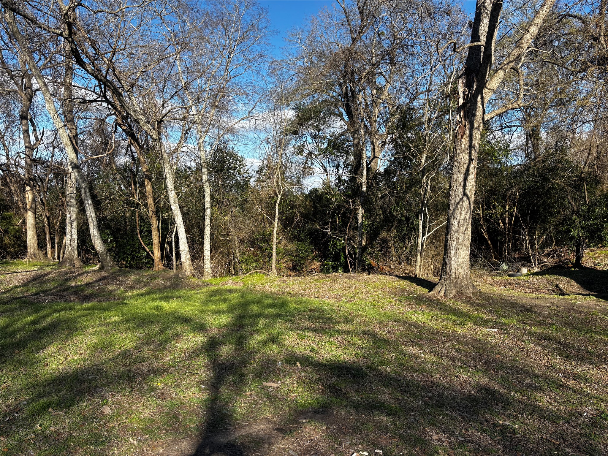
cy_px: 228
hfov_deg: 67.3
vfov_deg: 53.1
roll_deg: -1.1
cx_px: 304
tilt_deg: +0.2
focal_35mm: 26
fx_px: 457
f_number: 1.6
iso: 50
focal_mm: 5.96
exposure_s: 1/1695
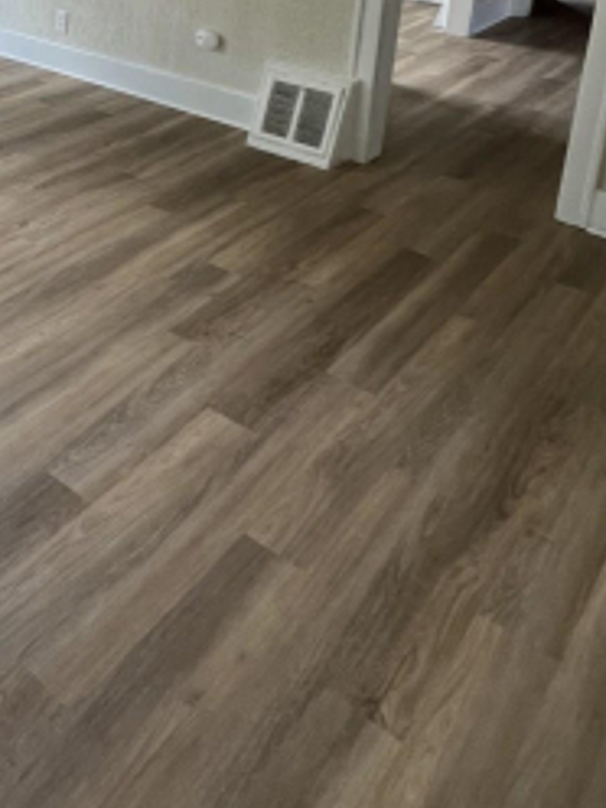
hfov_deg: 37.2
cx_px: 26
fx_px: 817
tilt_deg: -16.7
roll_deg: +0.4
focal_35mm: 35
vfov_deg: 47.2
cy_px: 77
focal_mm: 1.57
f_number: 1.8
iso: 200
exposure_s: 1/99
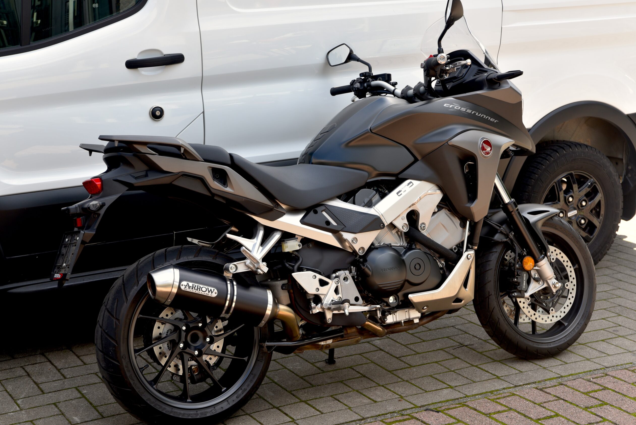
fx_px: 1113
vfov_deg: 21.6
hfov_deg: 31.9
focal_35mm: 63
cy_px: 211
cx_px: 315
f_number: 6.3
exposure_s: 1/160
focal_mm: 62
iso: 200
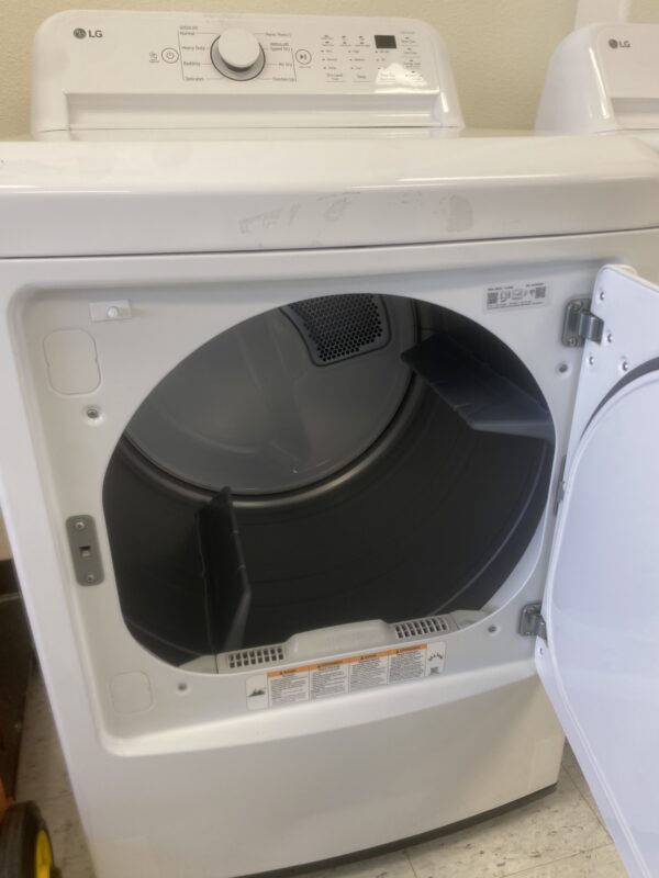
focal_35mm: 26
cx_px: 330
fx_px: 660
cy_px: 439
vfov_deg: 67.3
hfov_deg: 53.1
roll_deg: -0.4
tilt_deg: -24.4
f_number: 1.8
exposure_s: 1/65
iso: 50
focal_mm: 4.25
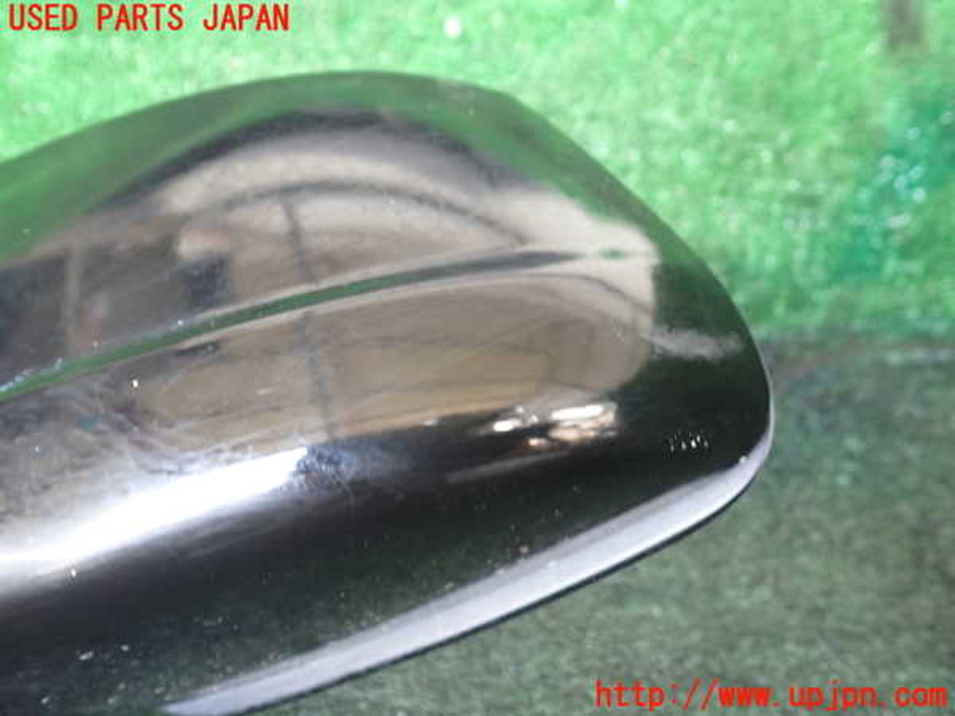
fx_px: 828
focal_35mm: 30
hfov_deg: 60.0
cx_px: 478
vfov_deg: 46.8
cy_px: 358
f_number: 2.3
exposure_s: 1/30
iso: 250
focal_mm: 5.4
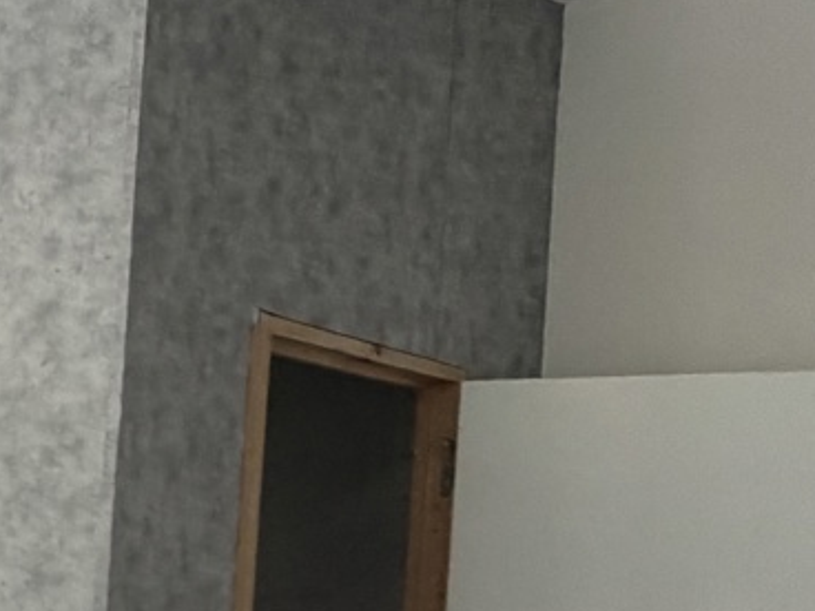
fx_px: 1719
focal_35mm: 73
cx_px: -935
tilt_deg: +0.7
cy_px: 553
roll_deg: -4.6
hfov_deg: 17.0
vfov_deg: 19.8
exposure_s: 1/121
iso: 160
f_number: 2.2
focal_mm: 2.22
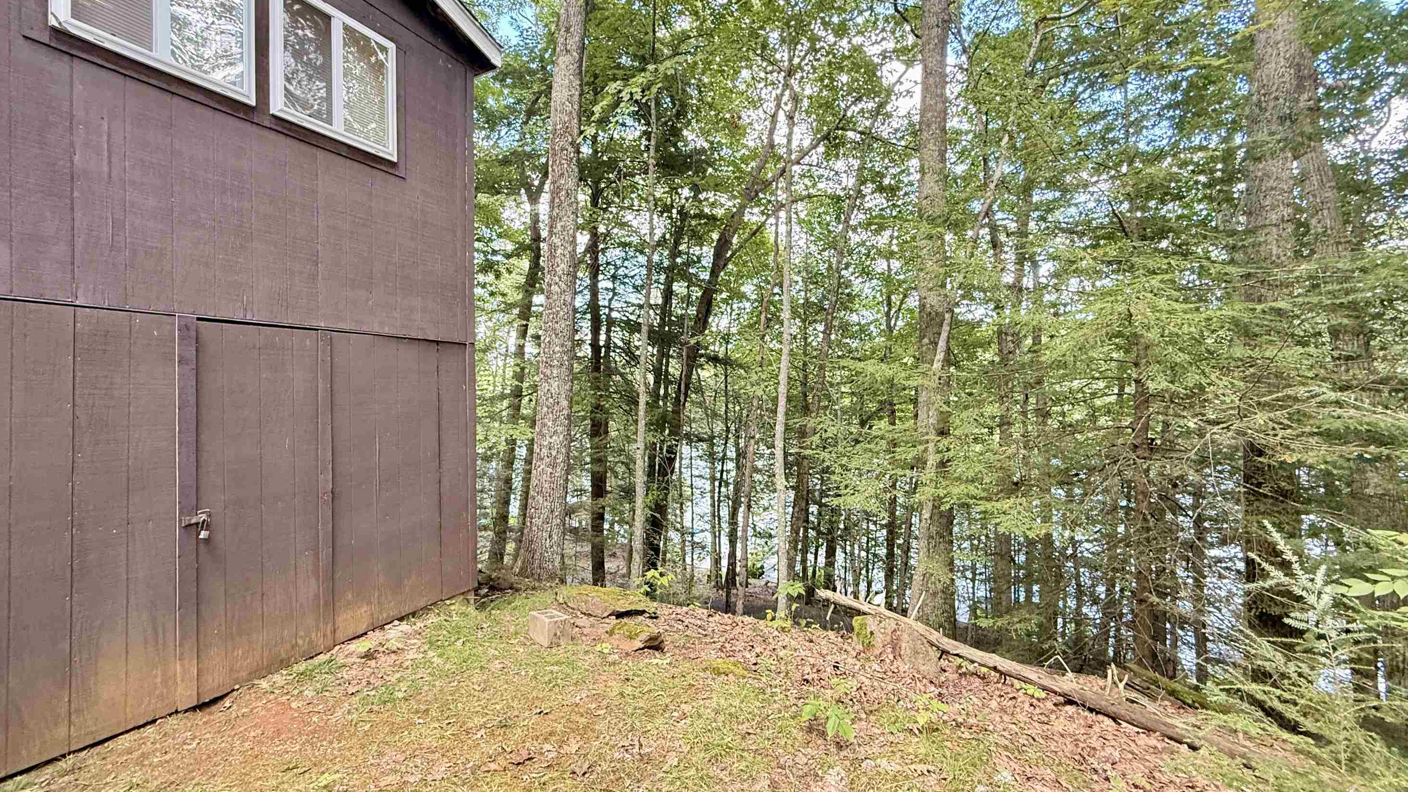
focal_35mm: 16
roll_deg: +0.1
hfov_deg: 99.3
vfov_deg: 67.1
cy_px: 389
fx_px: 597
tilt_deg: +0.0
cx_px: 681
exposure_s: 1/90
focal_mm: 2.22
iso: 400
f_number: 2.2
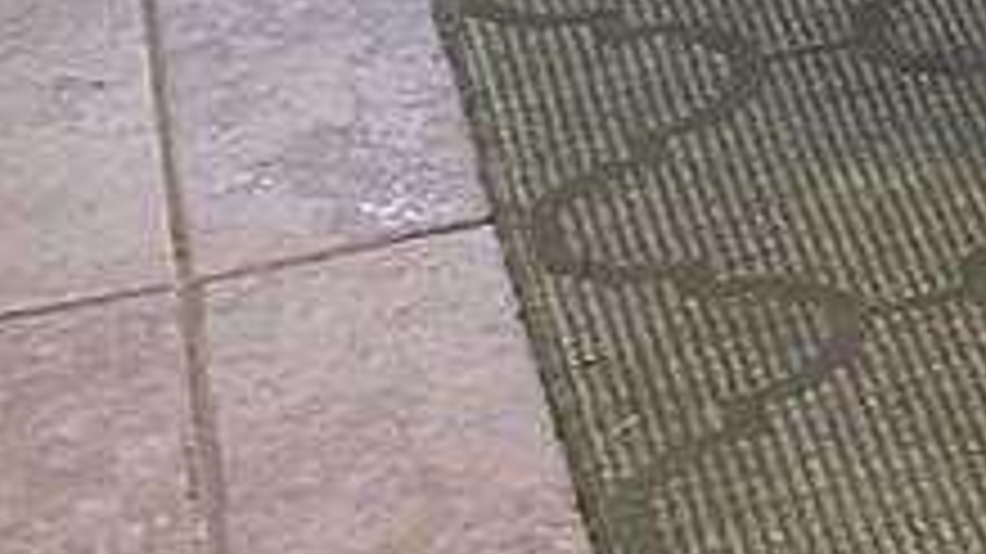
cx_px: 3453
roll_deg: -3.4
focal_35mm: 191
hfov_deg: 8.4
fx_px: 4992
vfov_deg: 5.9
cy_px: -1140
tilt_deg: -12.1
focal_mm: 6.76
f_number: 1.78
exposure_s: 1/60
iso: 400
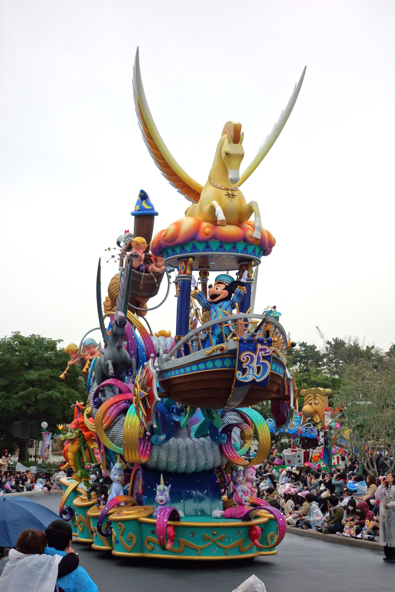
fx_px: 1119
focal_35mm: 68
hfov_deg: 20.0
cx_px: 198
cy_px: 296
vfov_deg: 29.7
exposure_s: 1/100
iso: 125
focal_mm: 25.32
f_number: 4.5
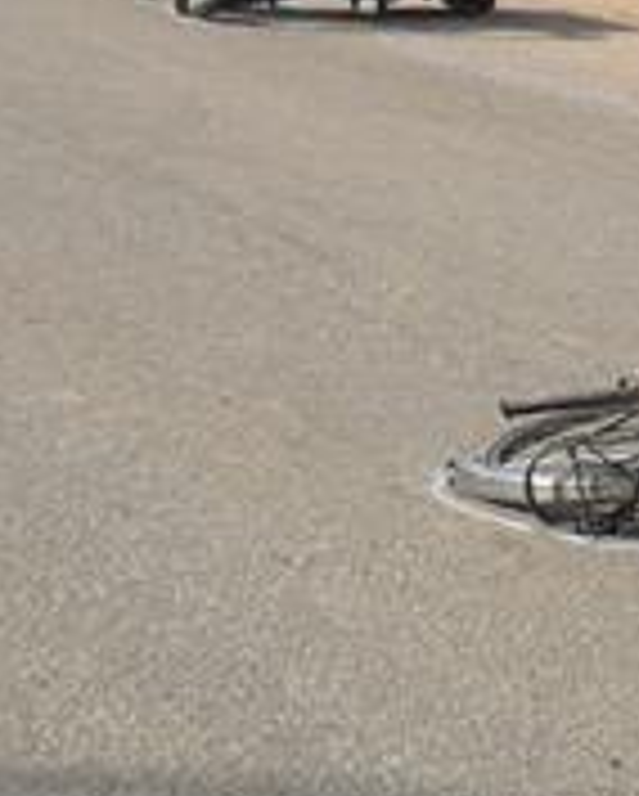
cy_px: 121
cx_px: 729
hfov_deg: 8.1
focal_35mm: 189
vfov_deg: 10.2
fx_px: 4460
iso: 100
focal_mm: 11.7
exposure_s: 1/350
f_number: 4.6
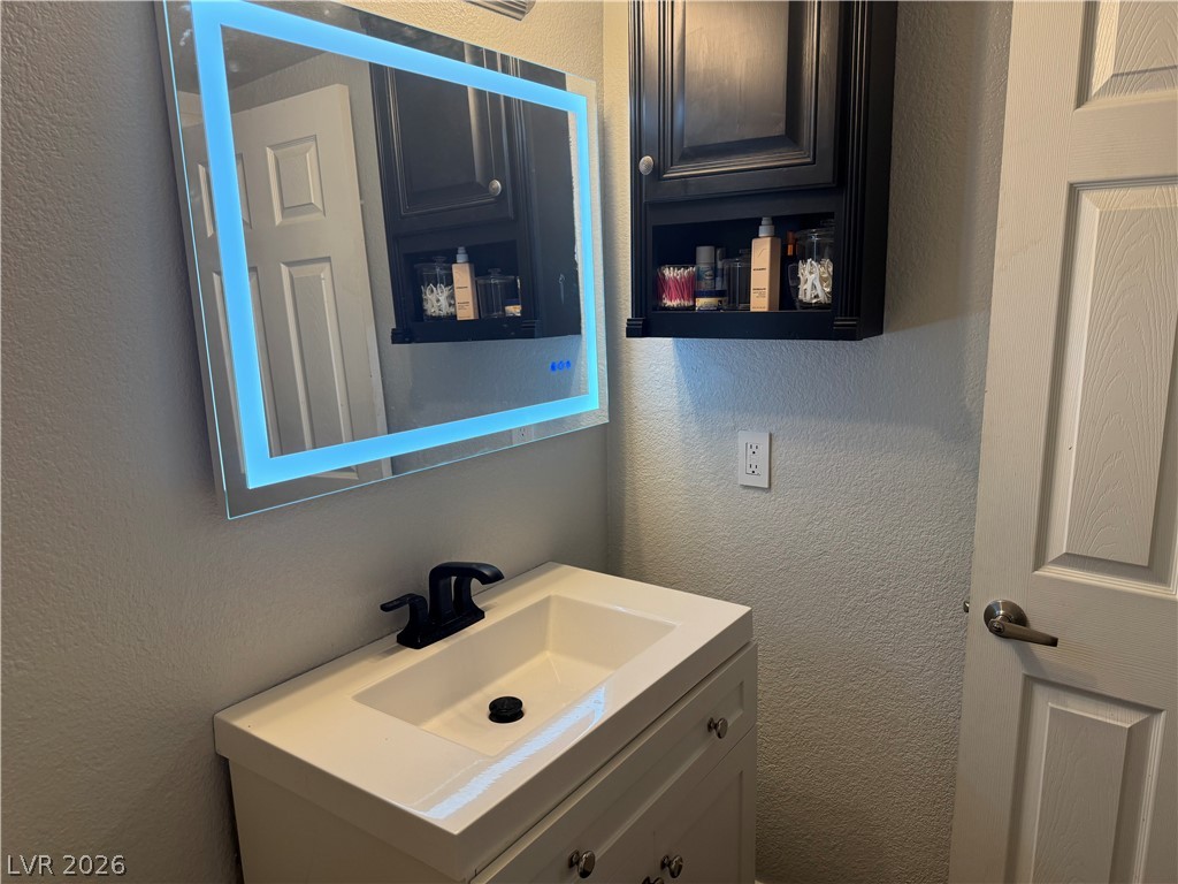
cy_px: 442
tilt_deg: -12.4
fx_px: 817
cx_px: 589
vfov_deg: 56.8
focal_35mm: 24
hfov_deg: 71.6
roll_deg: +0.4
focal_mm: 6.76
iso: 125
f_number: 1.78
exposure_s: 1/120
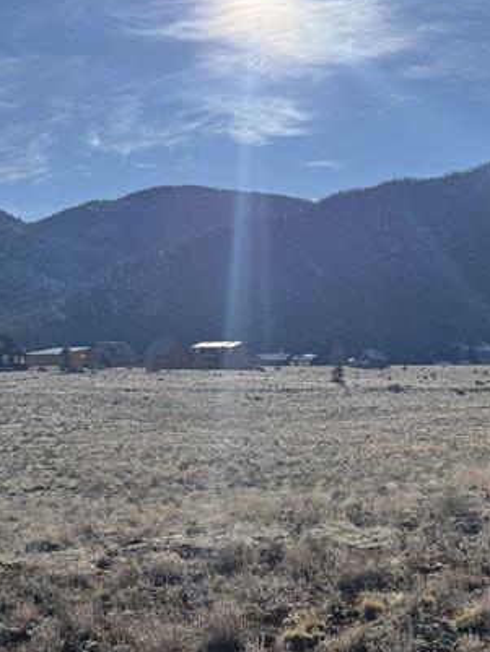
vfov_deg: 39.6
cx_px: 391
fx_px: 868
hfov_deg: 30.8
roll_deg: +0.4
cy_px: 524
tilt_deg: -7.6
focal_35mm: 46
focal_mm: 6.76
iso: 125
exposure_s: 1/8130
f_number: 1.78
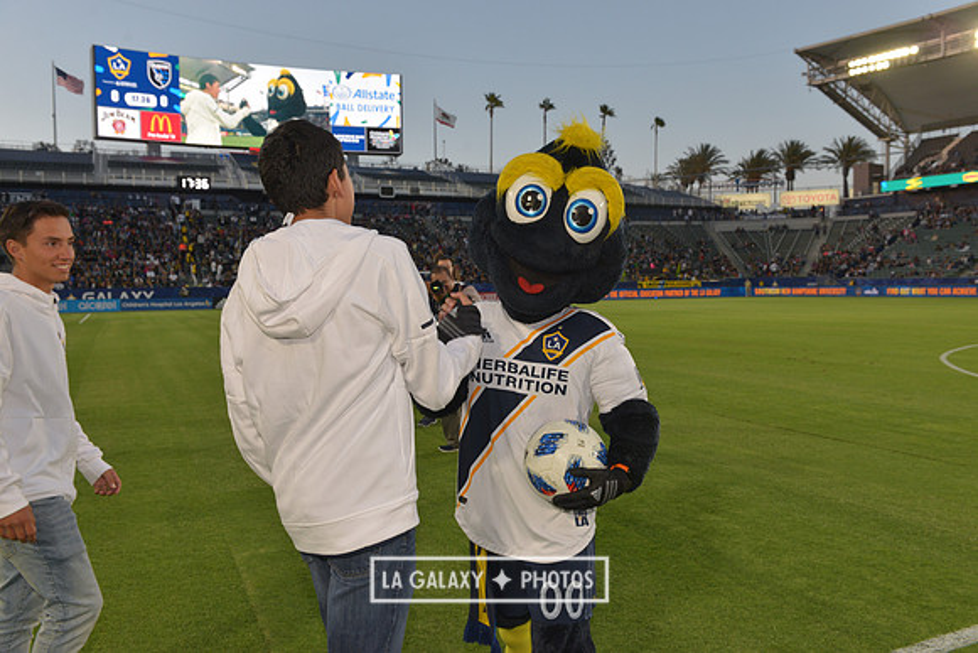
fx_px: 842
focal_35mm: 31
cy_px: 326
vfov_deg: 42.3
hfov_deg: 60.3
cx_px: 489
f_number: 8
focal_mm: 31
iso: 800
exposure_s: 1/250
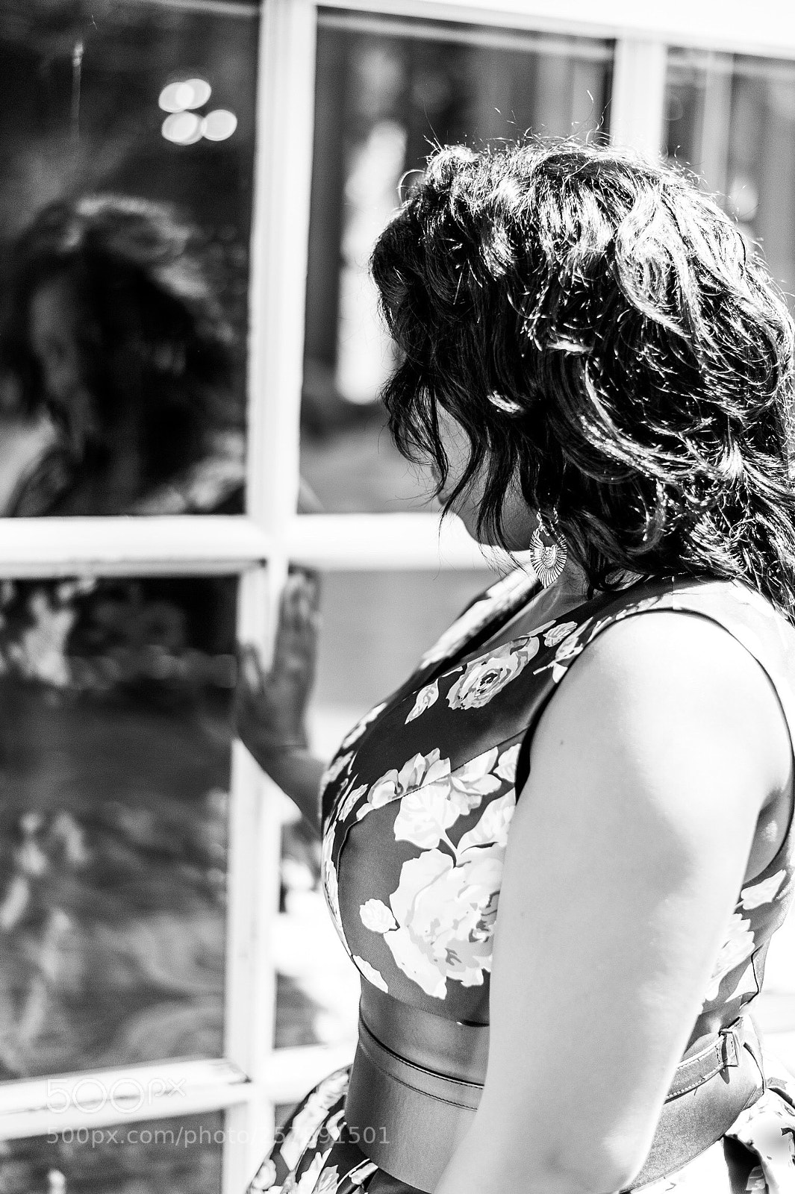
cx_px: 398
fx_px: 1658
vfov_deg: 39.6
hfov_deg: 27.0
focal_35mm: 50
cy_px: 597
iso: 200
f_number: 1.8
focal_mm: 50
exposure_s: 1/1600
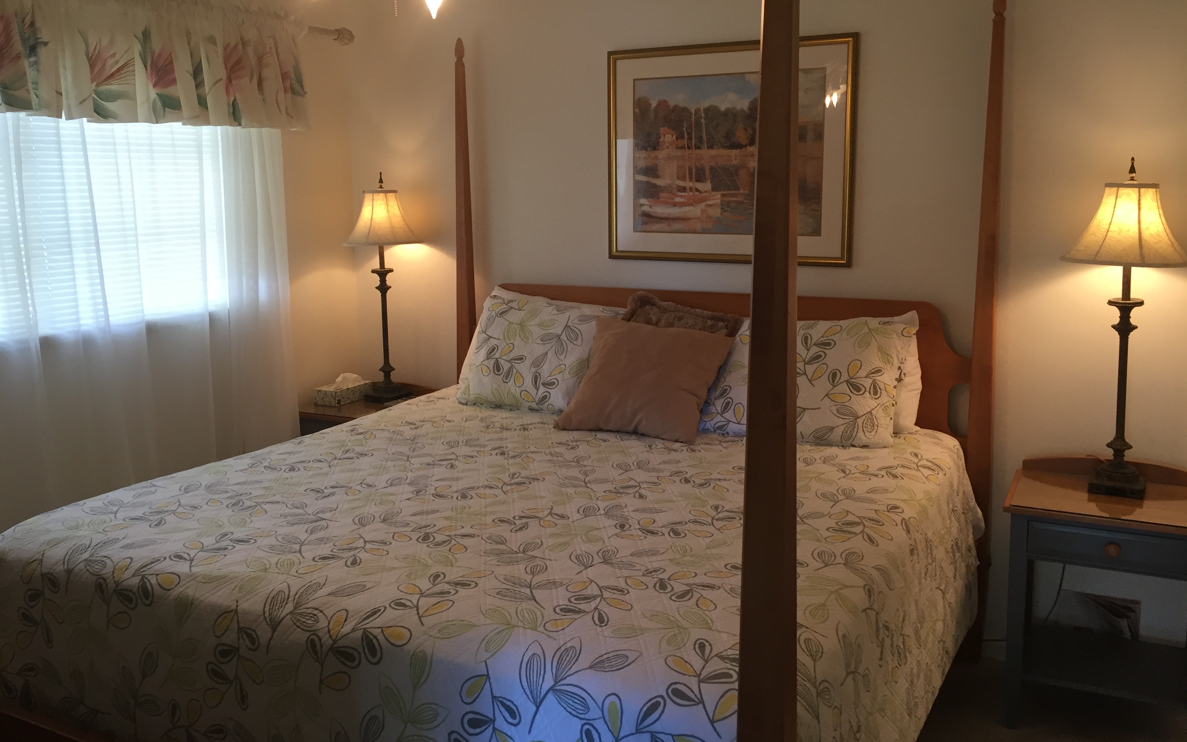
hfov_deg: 61.2
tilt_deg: -7.1
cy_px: 323
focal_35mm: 31
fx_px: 1003
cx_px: 591
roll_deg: +0.0
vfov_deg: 40.5
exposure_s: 1/30
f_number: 2.2
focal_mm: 4.15
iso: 64
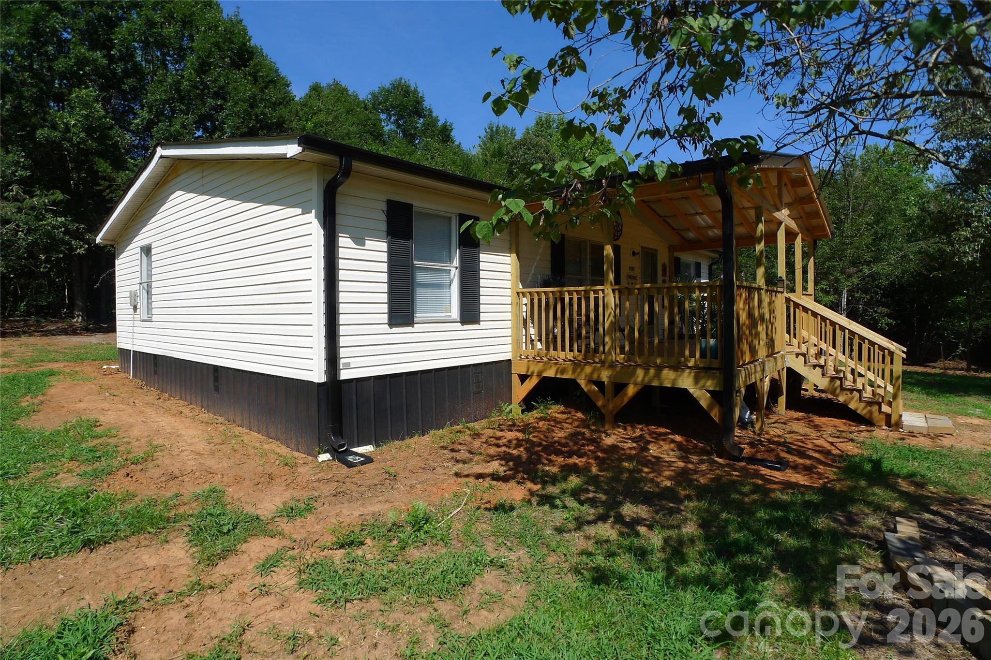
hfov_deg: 73.7
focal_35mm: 24
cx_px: 496
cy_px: 330
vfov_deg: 53.1
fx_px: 661
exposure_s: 1/800
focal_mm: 5.1
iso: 80
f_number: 4
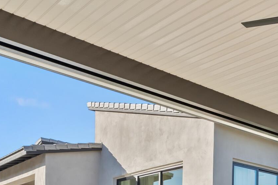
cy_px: 261
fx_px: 440
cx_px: 280
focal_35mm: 57
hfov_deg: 32.2
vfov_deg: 20.9
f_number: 8
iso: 800
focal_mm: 16
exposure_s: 1/400
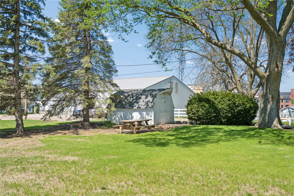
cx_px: 147
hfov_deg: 55.8
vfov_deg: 38.9
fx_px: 278
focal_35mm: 34
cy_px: 98
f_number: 8
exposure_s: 1/2000
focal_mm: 34
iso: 800
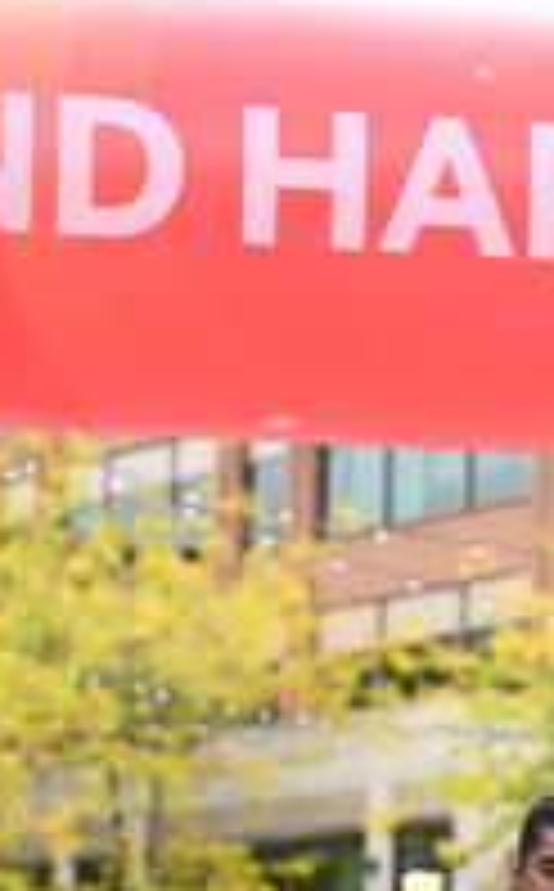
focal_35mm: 210
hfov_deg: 6.2
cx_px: 673
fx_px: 5095
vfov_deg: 9.9
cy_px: 846
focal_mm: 74
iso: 640
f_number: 2.8
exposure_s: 1/2500
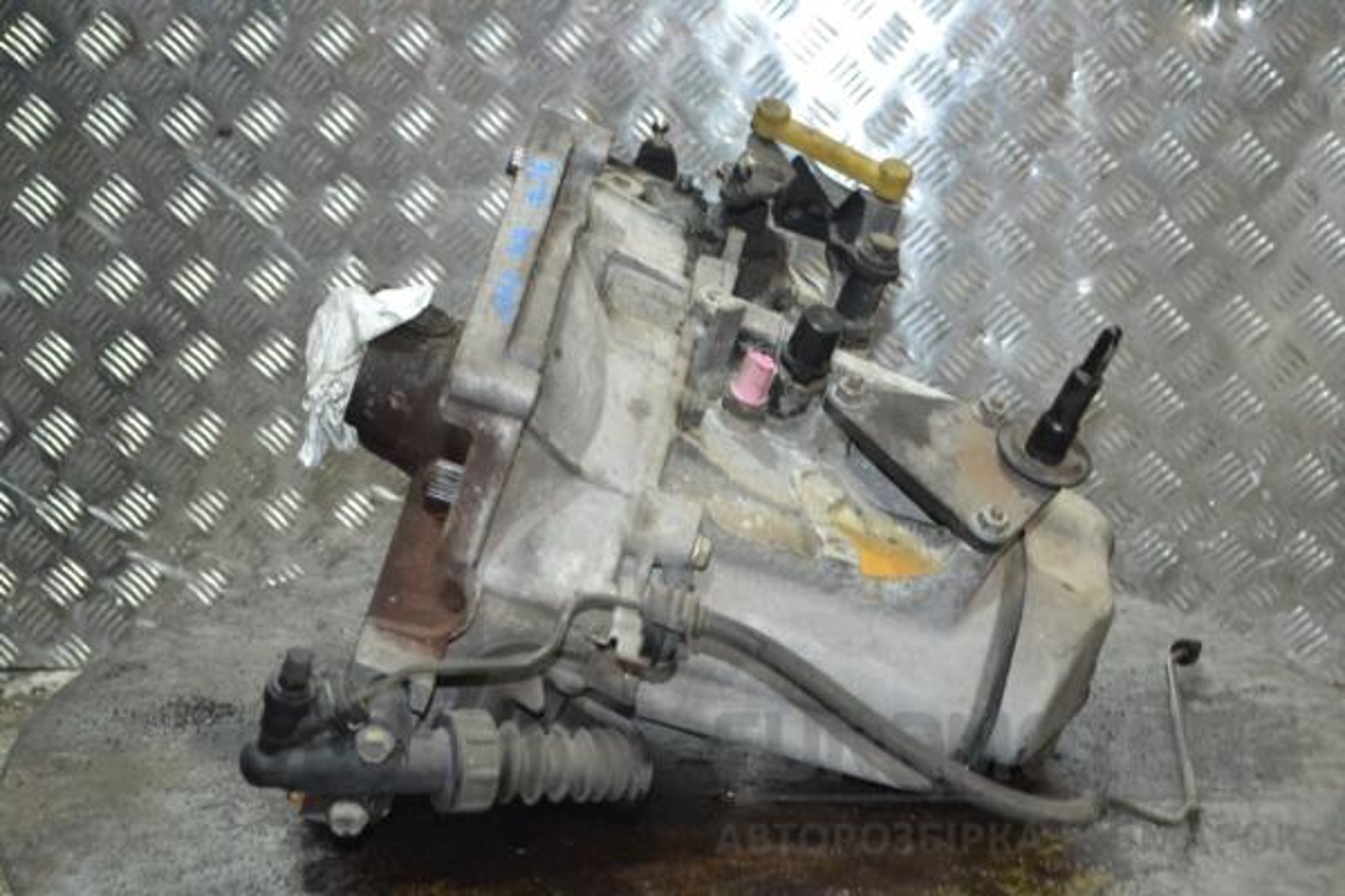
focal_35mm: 57
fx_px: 2129
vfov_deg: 23.8
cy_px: 448
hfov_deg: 35.1
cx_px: 672
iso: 2000
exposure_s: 1/60
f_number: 5
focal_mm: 38
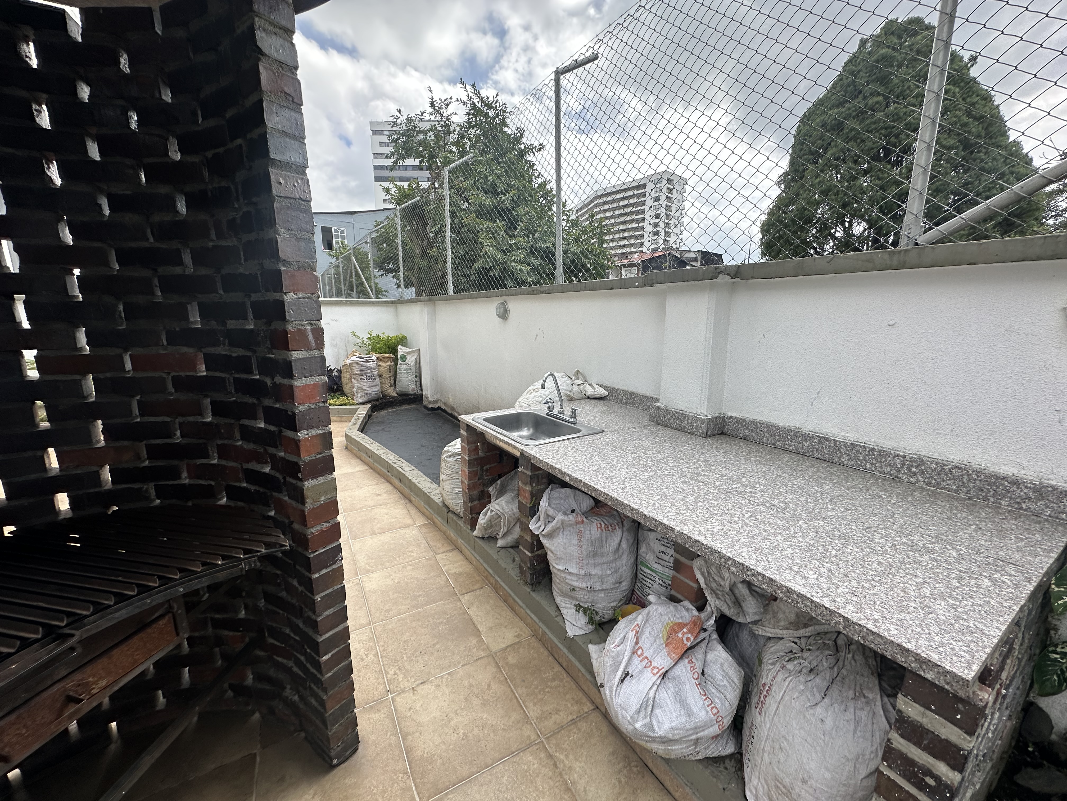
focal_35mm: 14
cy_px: 400
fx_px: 432
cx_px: 534
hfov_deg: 102.1
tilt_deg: -11.1
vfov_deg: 85.7
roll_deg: -0.3
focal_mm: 2.22
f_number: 2.2
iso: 40
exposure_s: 1/855
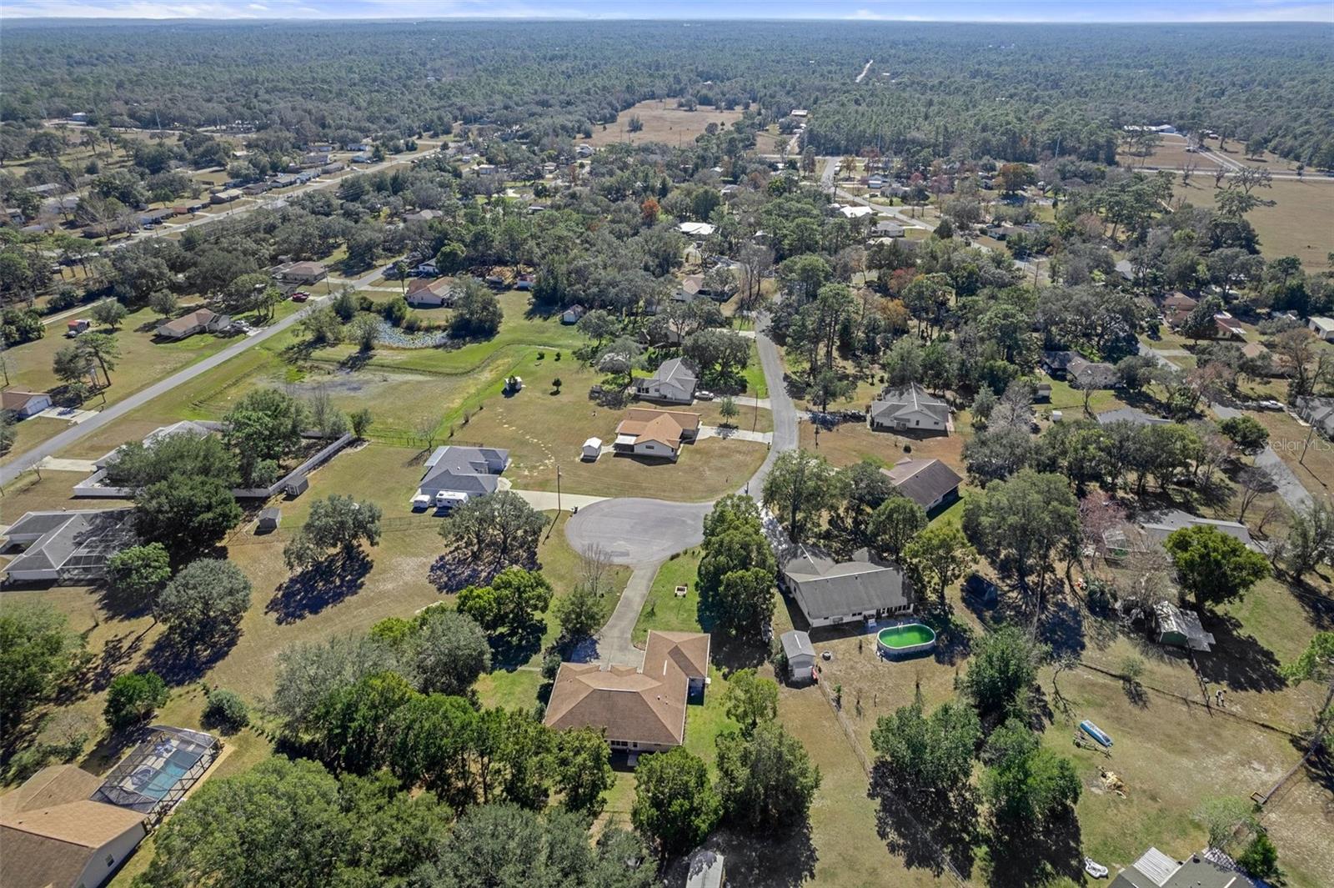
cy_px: 444
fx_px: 815
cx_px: 667
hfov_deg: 78.6
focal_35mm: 22
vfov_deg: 57.2
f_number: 2.8
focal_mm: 8.38
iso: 200
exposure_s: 1/1250
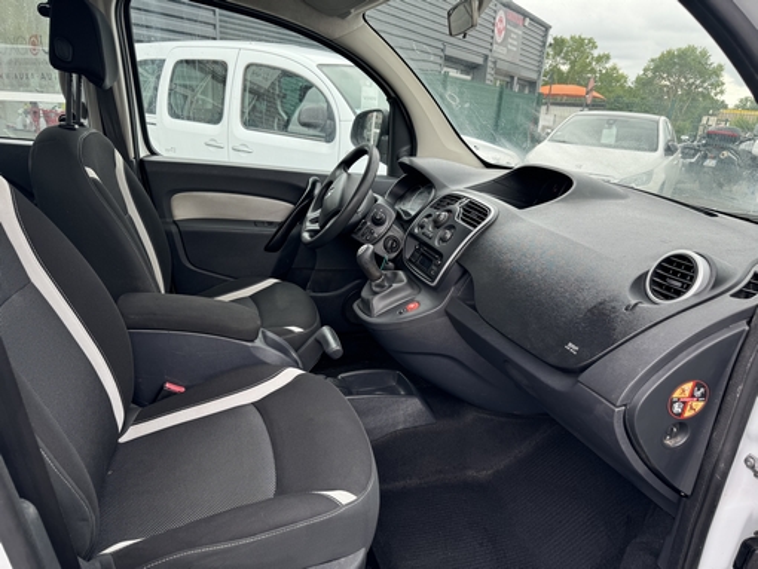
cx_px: 379
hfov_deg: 71.6
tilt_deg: -17.7
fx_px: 526
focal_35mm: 24
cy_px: 284
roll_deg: -3.1
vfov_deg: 56.9
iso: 64
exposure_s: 1/201
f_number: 1.78
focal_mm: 6.76
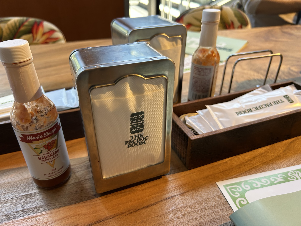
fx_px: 226
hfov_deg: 67.3
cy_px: 113
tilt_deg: -31.9
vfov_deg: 53.1
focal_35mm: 26
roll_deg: +1.0
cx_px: 150
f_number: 1.5
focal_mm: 5.7
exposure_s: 1/121
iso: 64
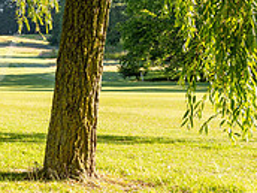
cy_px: -25
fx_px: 757
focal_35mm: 102
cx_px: -170
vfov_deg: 14.2
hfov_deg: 16.8
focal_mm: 31.5
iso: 125
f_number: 6.3
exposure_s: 1/400
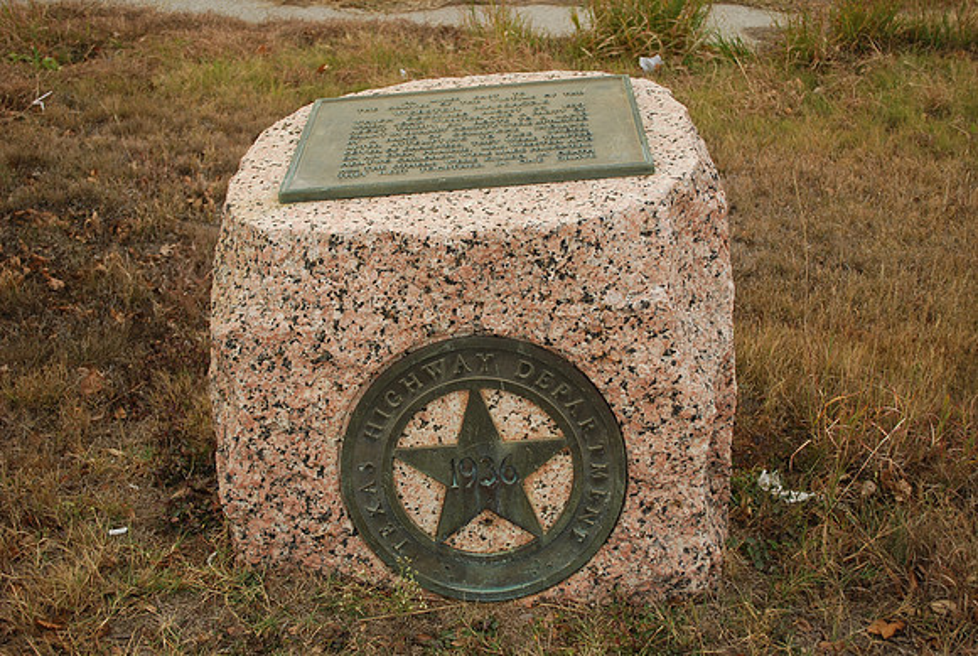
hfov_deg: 44.9
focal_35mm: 44
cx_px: 489
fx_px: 1184
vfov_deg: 31.0
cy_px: 328
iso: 200
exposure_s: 1/80
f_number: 4.8
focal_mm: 29
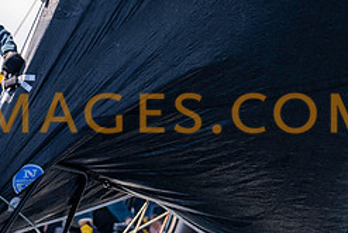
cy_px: 104
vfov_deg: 1.5
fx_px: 9082
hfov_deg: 2.2
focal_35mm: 939
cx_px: -31
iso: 200
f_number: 4.5
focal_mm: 400
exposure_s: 1/1250
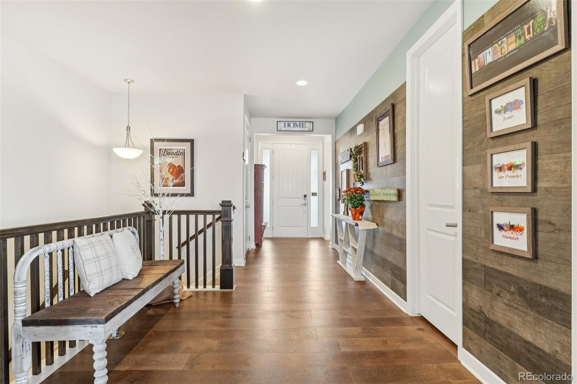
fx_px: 264
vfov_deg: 72.0
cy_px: 192
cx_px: 288
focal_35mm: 16
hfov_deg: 95.0
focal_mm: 11
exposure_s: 1/10
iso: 800
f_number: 8
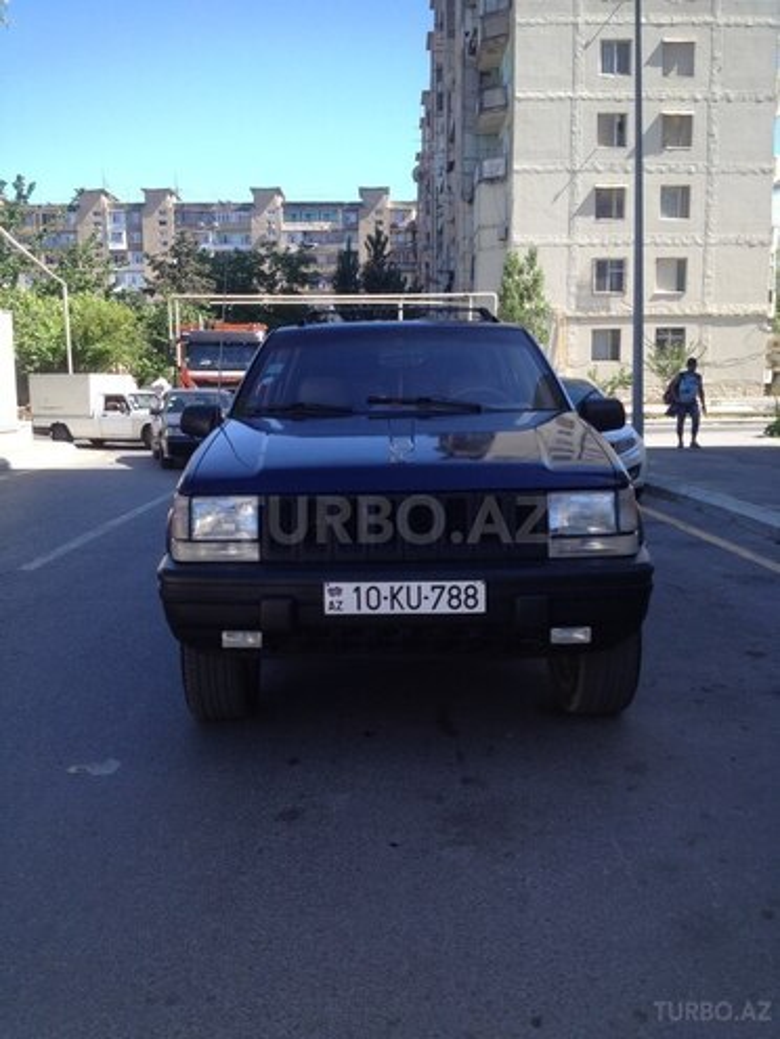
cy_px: 520
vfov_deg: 52.6
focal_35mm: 35
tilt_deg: -9.9
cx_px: 390
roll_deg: +2.4
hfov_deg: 40.7
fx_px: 1052
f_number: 2.4
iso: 50
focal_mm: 4.28
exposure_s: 1/552
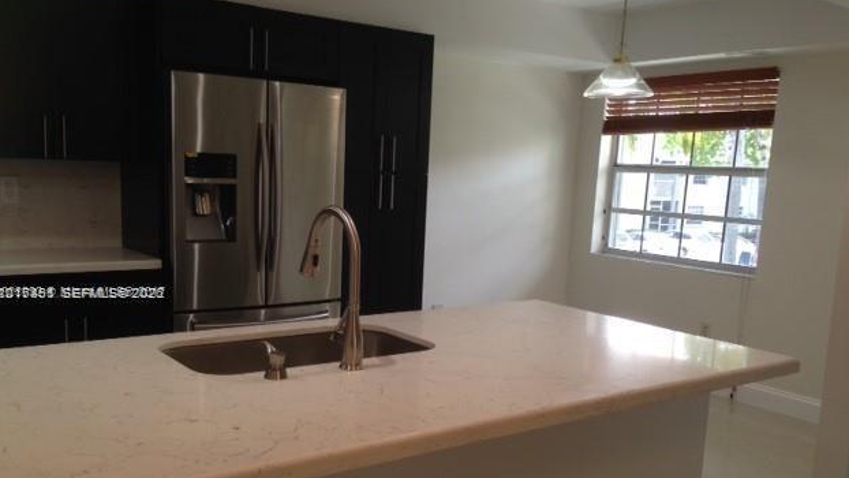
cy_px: 294
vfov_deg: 31.9
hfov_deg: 54.0
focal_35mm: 37
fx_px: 833
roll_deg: -2.5
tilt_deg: -10.1
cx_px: 414
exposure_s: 1/40
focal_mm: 4.12
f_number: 2.4
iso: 50
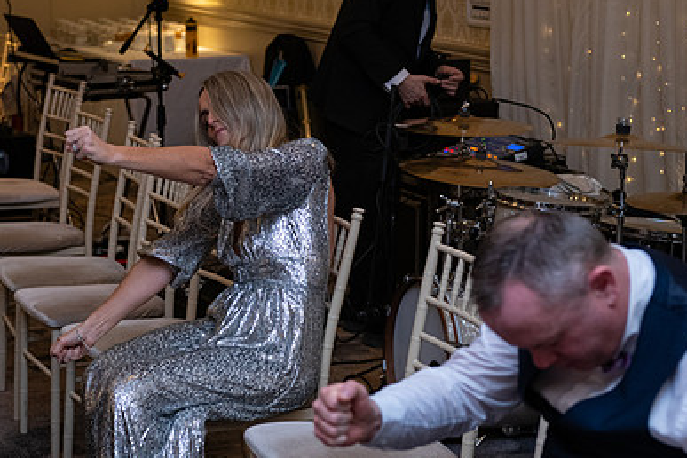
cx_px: 231
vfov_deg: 15.7
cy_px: 219
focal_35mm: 87
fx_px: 1660
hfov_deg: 23.3
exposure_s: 1/160
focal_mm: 58
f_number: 3.5
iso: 1000
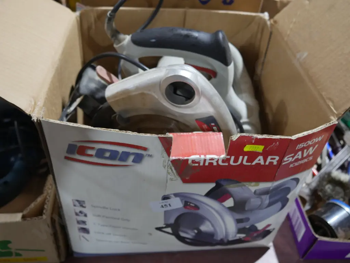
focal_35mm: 32
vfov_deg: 44.2
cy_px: 132
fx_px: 324
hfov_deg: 56.8
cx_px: 175
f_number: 3.6
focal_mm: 16
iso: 640
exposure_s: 1/60
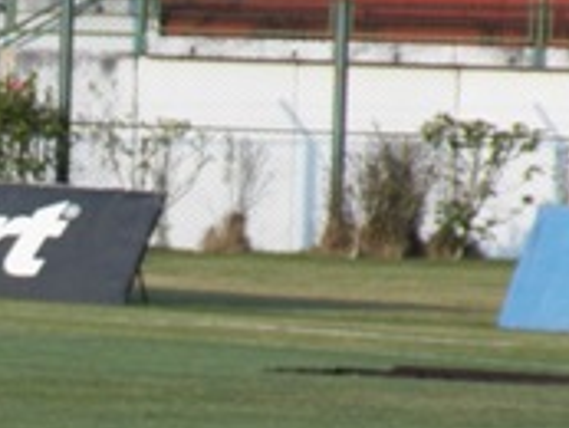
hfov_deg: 3.1
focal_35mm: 628
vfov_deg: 2.4
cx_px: -183
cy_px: 484
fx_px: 10330
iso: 160
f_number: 4
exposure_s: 1/500
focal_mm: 36.7
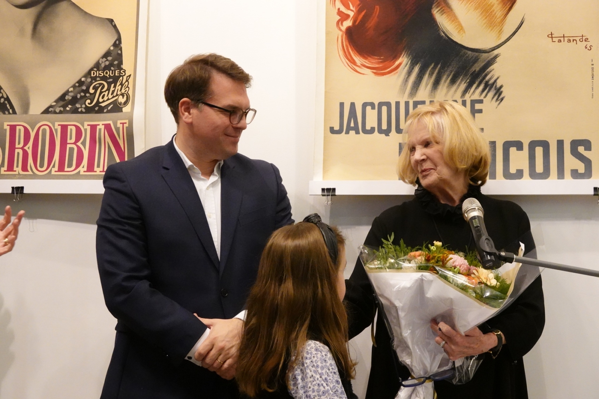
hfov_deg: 30.5
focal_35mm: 66
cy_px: 200
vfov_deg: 20.6
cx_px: 300
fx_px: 1098
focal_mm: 24.35
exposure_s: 1/80
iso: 3200
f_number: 4
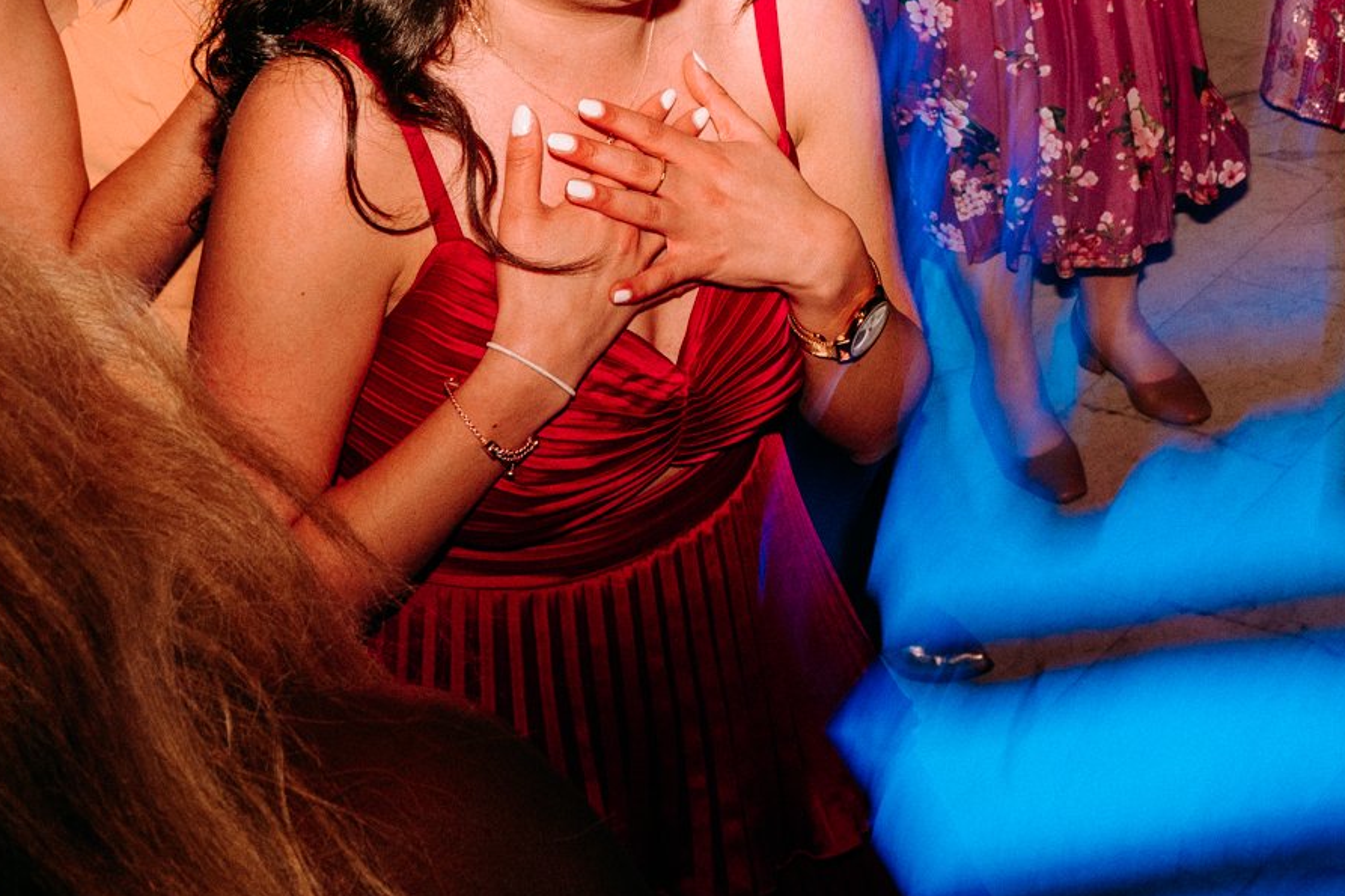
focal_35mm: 70
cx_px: 973
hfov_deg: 28.5
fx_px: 2615
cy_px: -251
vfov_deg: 18.2
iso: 640
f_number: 9
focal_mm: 25
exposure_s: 1/30
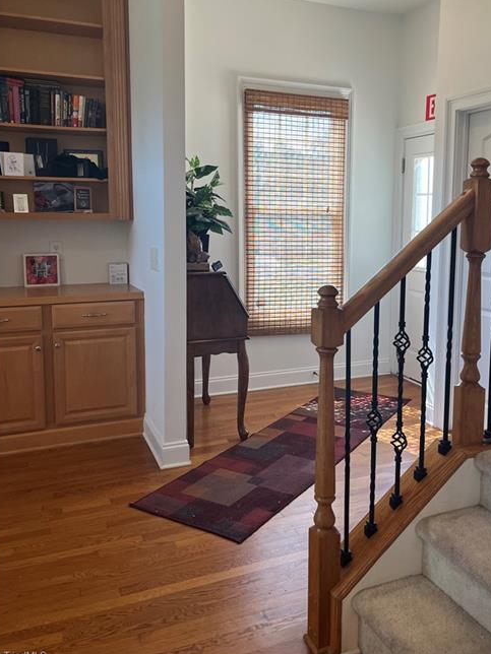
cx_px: 285
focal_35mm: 31
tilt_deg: -6.2
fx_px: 586
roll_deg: -0.2
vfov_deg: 58.0
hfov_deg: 45.3
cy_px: 273
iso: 100
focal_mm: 5.1
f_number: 1.6
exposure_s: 1/120
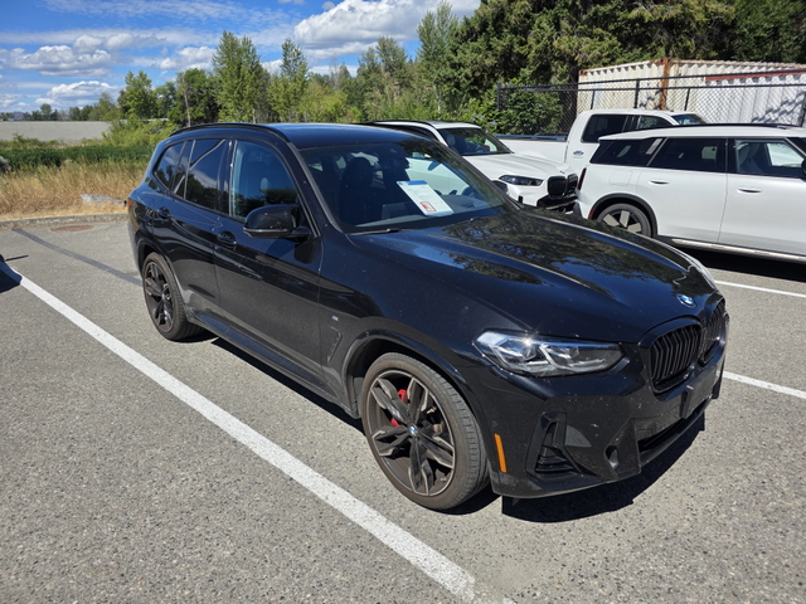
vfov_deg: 58.9
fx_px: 536
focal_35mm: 23
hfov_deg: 73.9
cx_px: 403
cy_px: 302
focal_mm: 6.3
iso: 80
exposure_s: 1/5608
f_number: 1.7
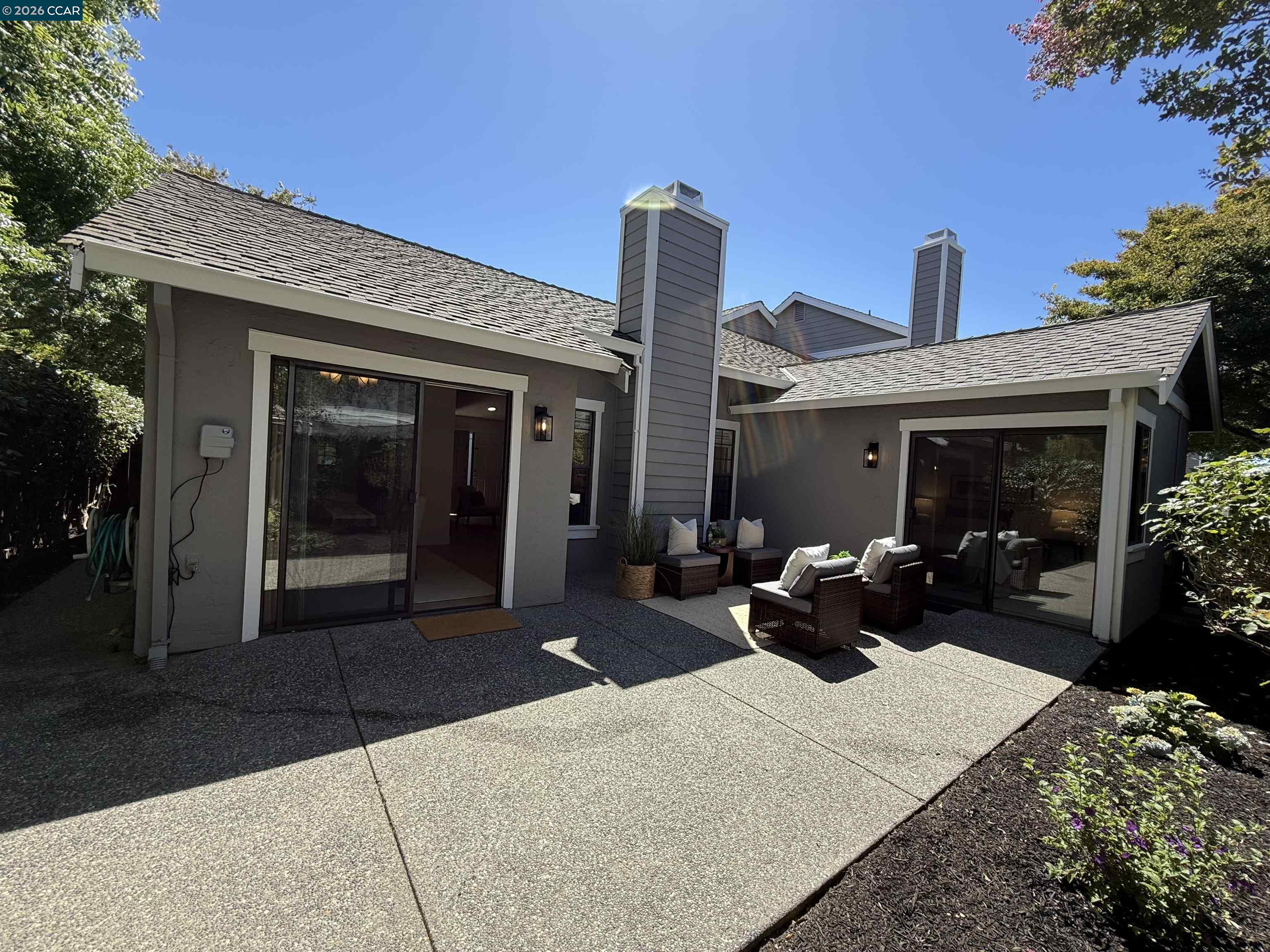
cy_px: 476
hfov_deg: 102.1
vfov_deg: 85.7
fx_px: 514
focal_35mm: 14
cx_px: 635
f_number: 2.2
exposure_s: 1/742
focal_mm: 2.22
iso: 64
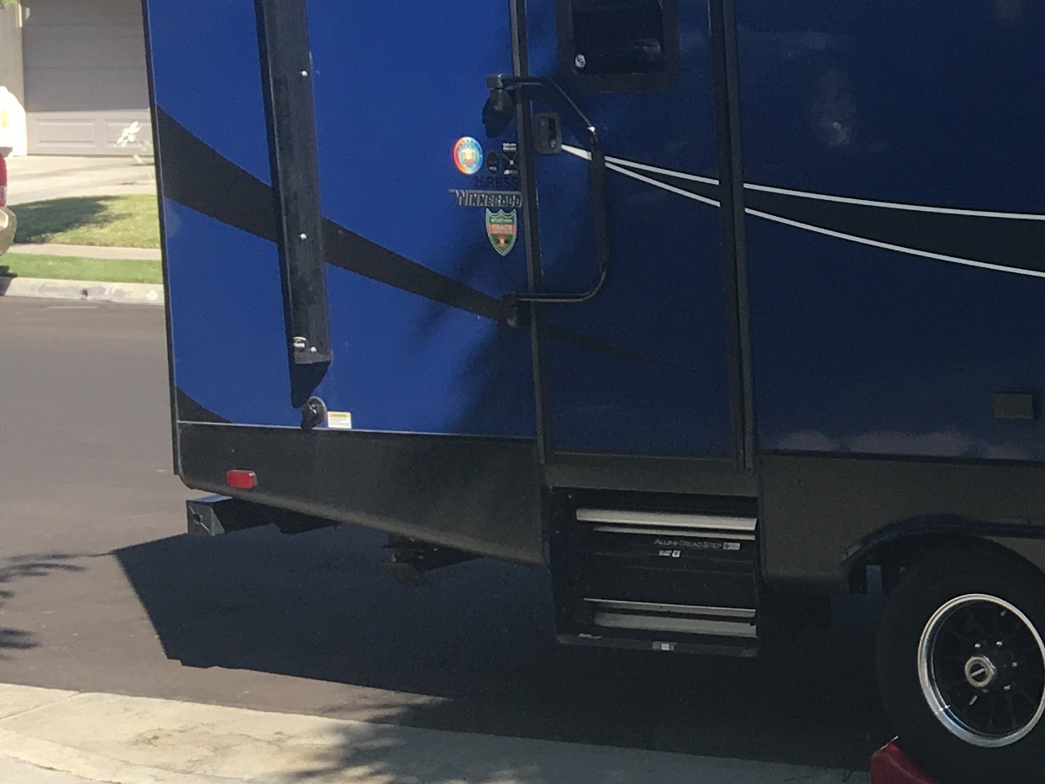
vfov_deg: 15.7
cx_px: 1676
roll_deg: -0.7
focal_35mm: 94
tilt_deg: -2.8
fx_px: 2838
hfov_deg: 18.0
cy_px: 321
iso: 25
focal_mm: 4.15
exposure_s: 1/725
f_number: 2.2
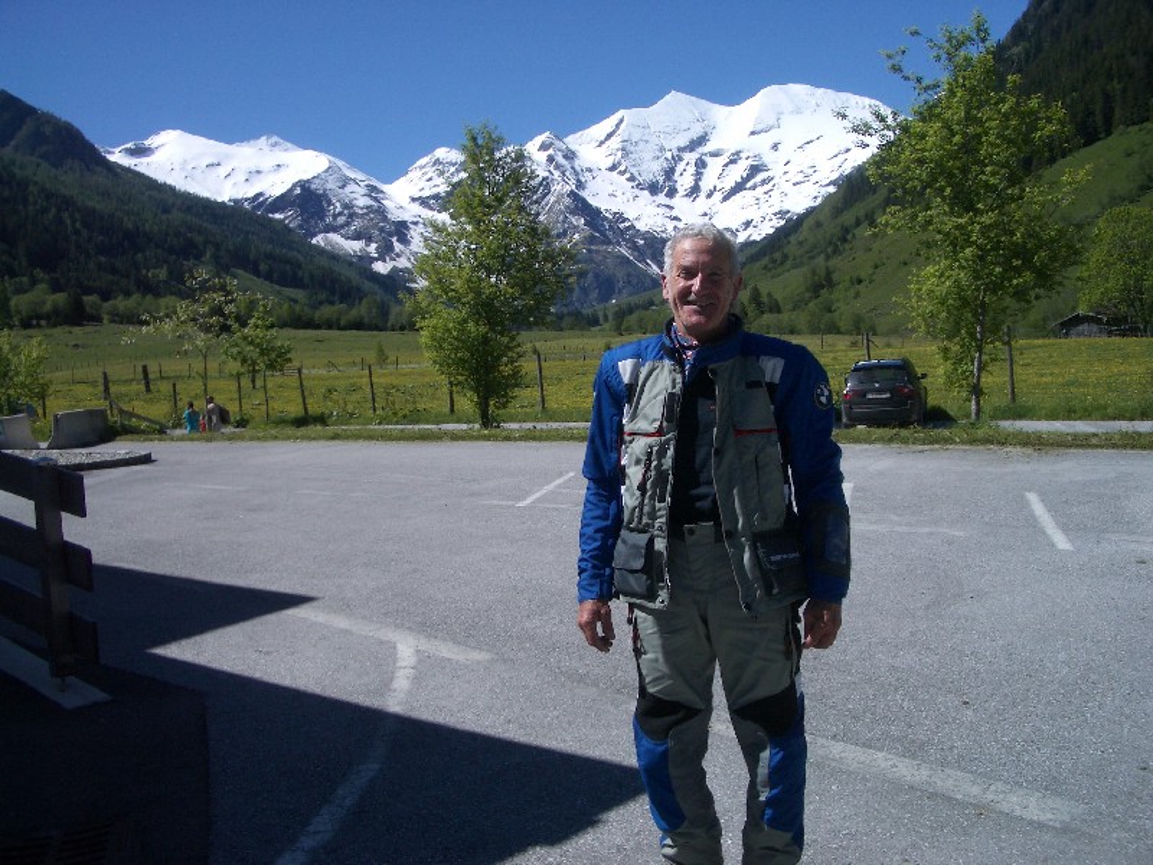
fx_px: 1166
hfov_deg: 52.6
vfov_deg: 40.7
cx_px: 576
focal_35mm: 35
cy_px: 432
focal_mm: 5.8
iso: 50
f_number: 4.3
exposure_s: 1/1000
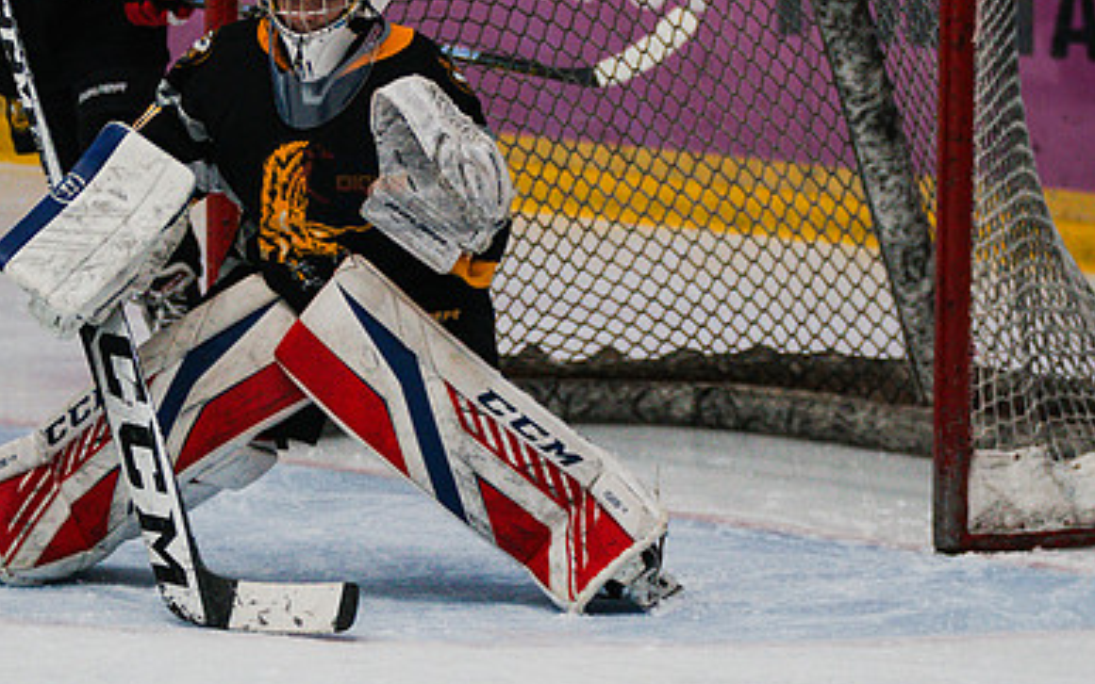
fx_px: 10267
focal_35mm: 344
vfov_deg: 3.8
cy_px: 81
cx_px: 592
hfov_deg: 6.1
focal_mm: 157
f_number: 3.2
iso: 3200
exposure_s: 1/1600
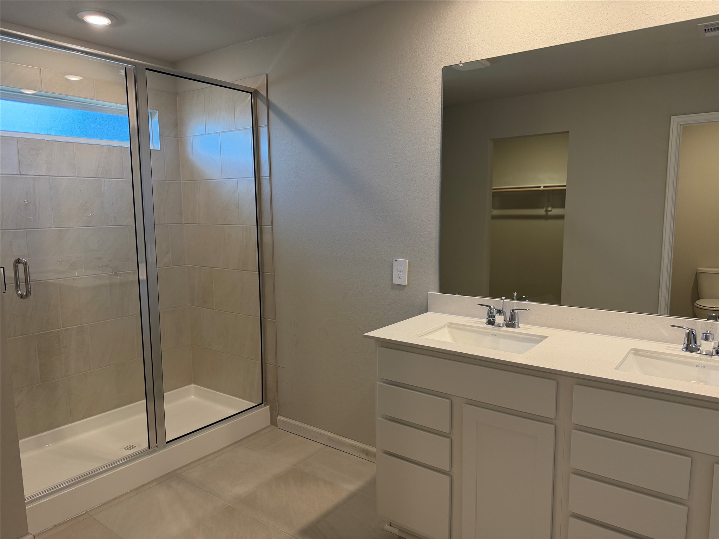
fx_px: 498
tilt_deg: -8.0
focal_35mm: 24
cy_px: 270
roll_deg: +1.0
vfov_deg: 56.8
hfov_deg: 71.6
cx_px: 360
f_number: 1.78
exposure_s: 1/123
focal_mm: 6.76
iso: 160
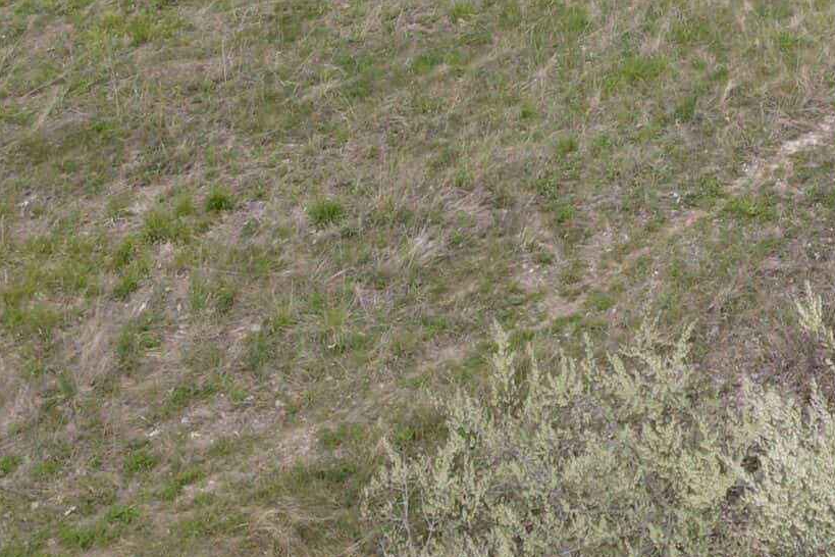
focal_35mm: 78
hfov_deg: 22.6
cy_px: -327
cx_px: 1140
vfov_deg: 15.8
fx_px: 1809
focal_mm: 4.5
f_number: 2.8
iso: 290
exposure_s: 1/15
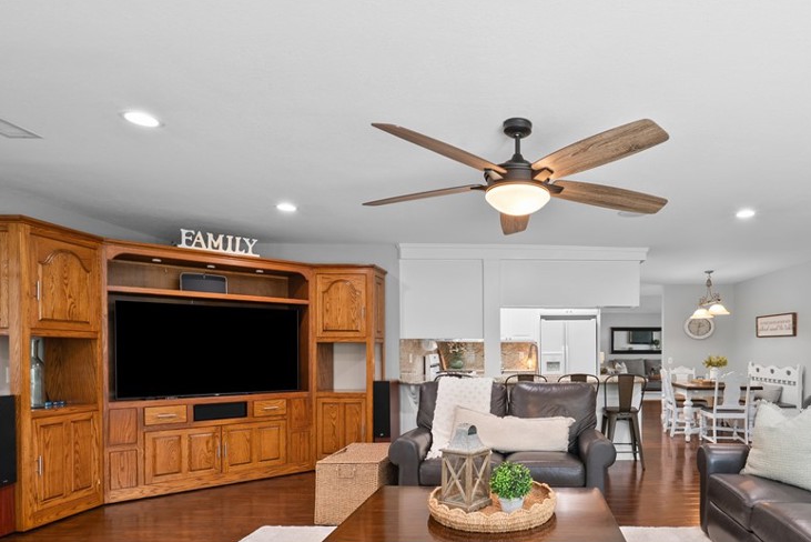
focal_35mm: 21
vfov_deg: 58.2
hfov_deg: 78.8
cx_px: 533
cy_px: 363
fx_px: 473
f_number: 10
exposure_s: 1/1.67
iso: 100
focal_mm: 15
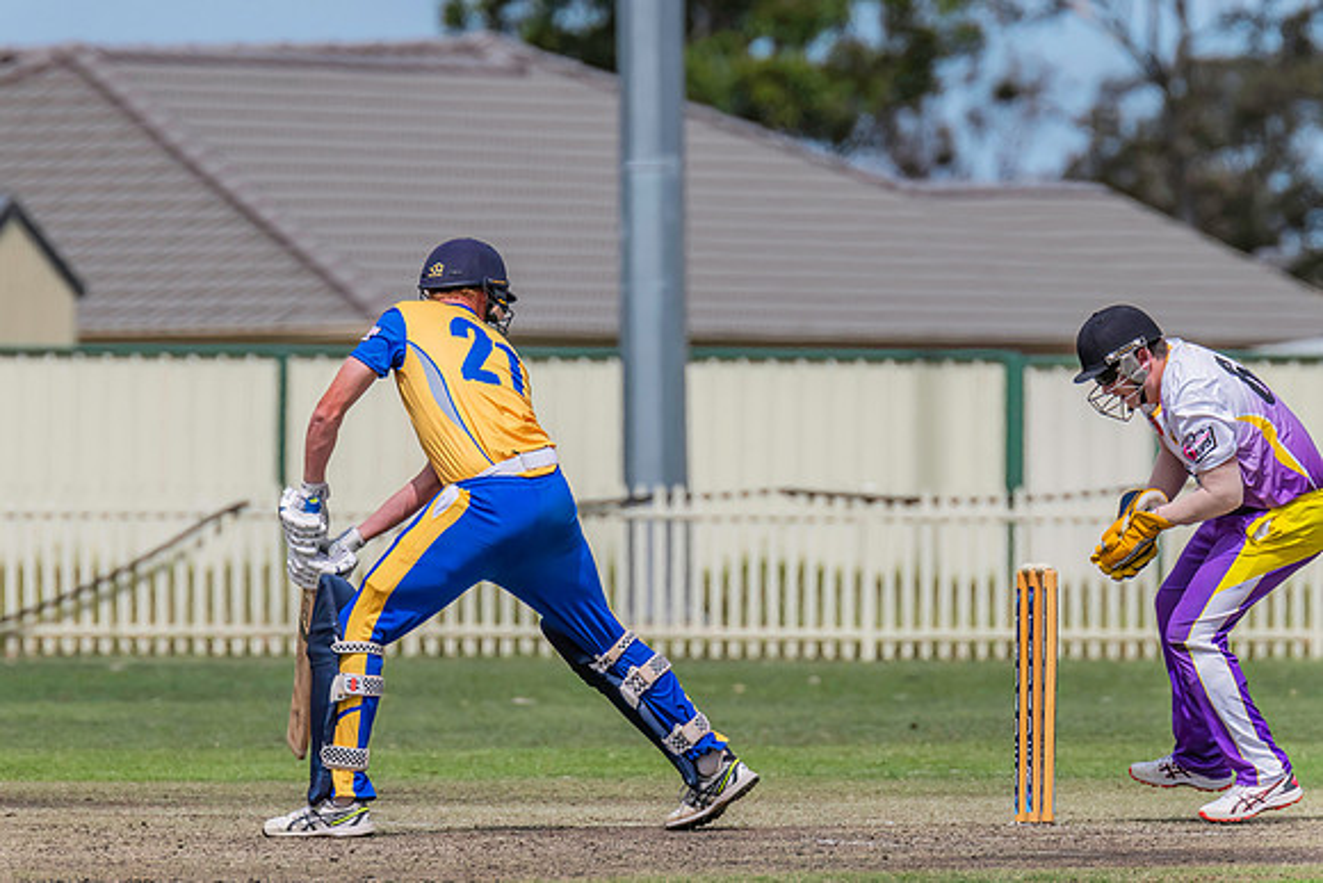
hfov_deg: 3.2
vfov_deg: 2.1
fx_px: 23601
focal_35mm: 642
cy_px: 411
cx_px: 615
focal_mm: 600
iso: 800
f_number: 9
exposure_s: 1/2500
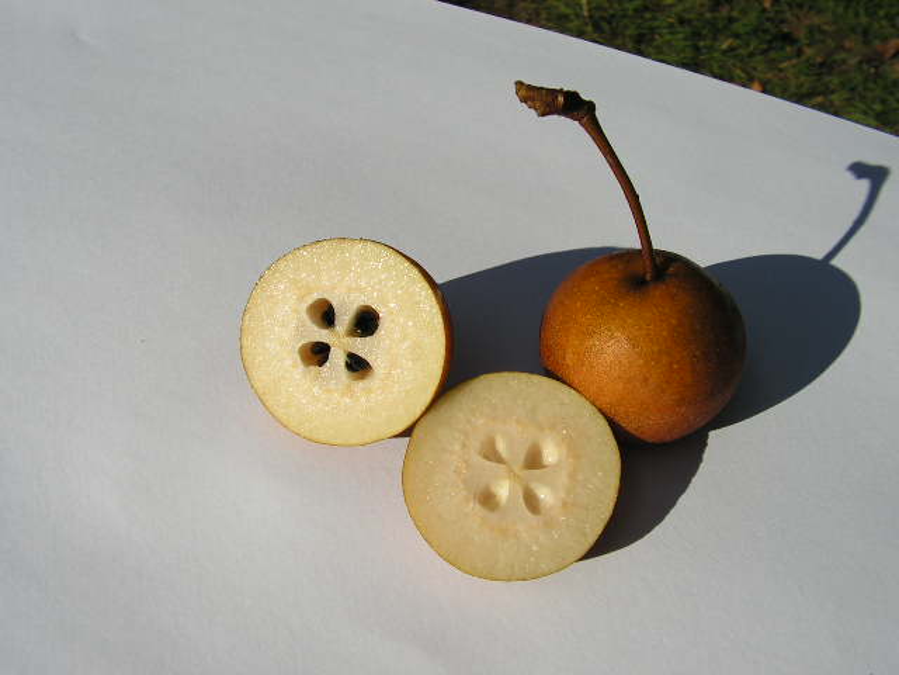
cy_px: 338
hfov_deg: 51.4
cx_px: 450
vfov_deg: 39.7
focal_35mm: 36
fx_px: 935
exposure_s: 1/1600
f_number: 4.8
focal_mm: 6
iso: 64
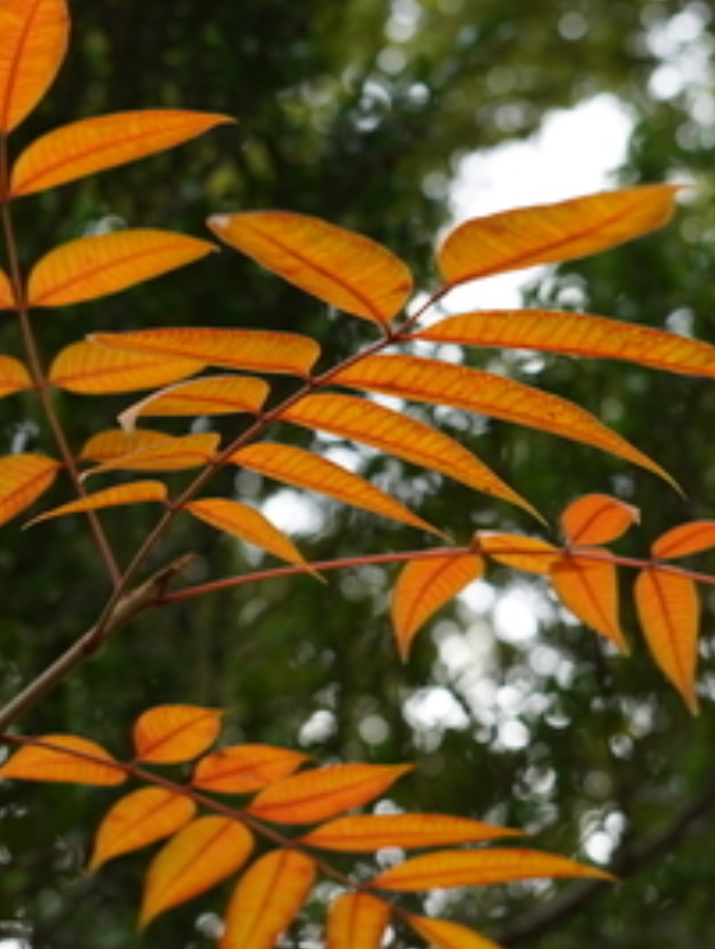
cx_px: 185
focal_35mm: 82
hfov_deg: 17.9
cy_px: 572
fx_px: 2253
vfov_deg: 23.8
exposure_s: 1/50
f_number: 5.6
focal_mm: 38
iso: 100
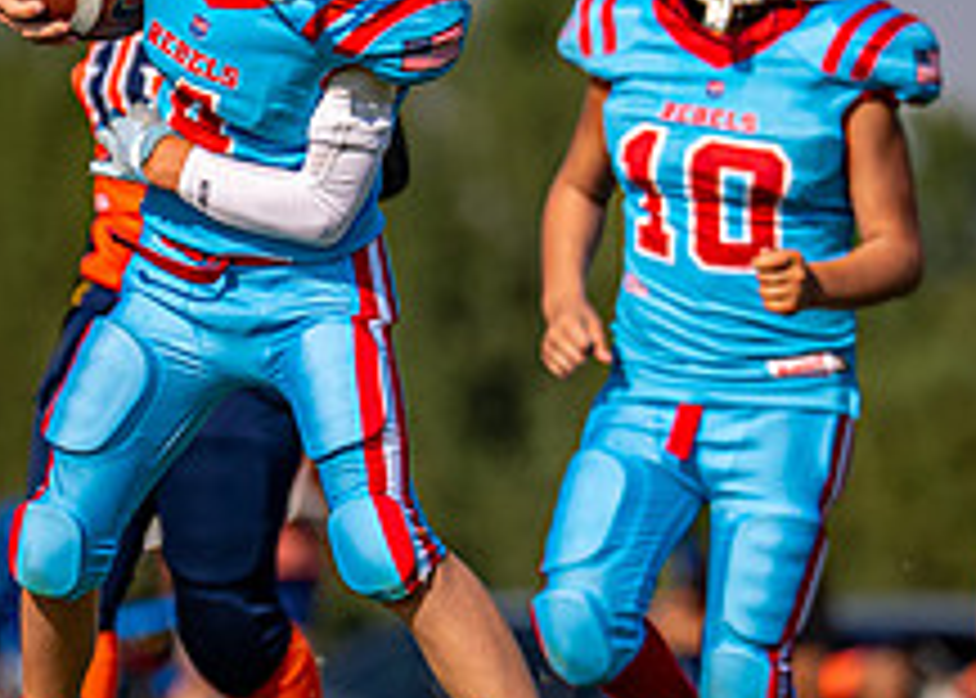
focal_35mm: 962
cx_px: 100
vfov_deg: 1.5
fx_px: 26666
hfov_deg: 2.1
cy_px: 141
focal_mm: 200
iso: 160
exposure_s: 1/5000
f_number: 2.8
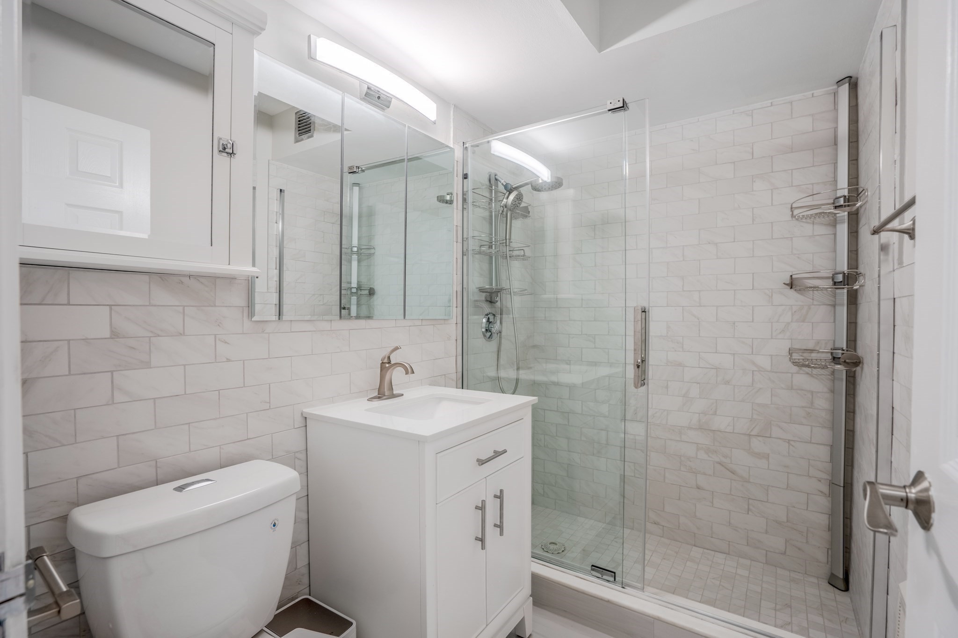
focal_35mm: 16
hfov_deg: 96.7
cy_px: 319
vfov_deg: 73.7
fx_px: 426
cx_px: 479
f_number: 7.1
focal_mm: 16
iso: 250
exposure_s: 1/60
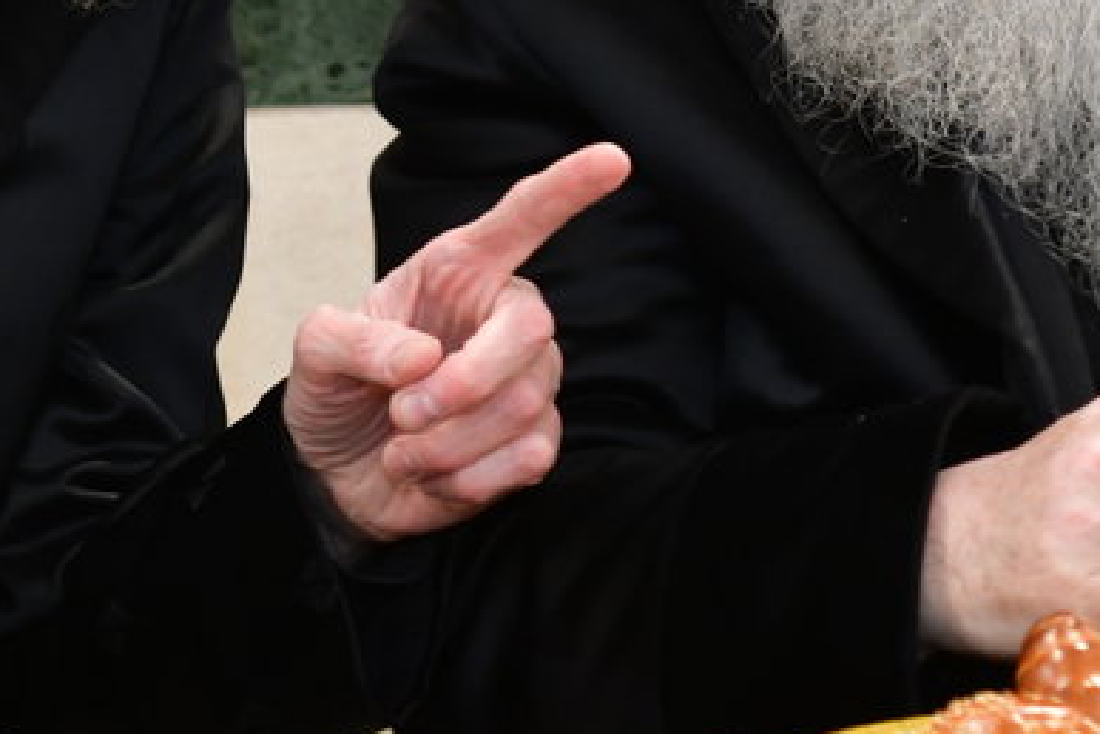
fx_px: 8280
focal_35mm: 271
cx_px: 372
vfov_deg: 5.0
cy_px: -203
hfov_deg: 7.6
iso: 2000
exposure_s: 1/100
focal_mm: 75
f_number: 5.6
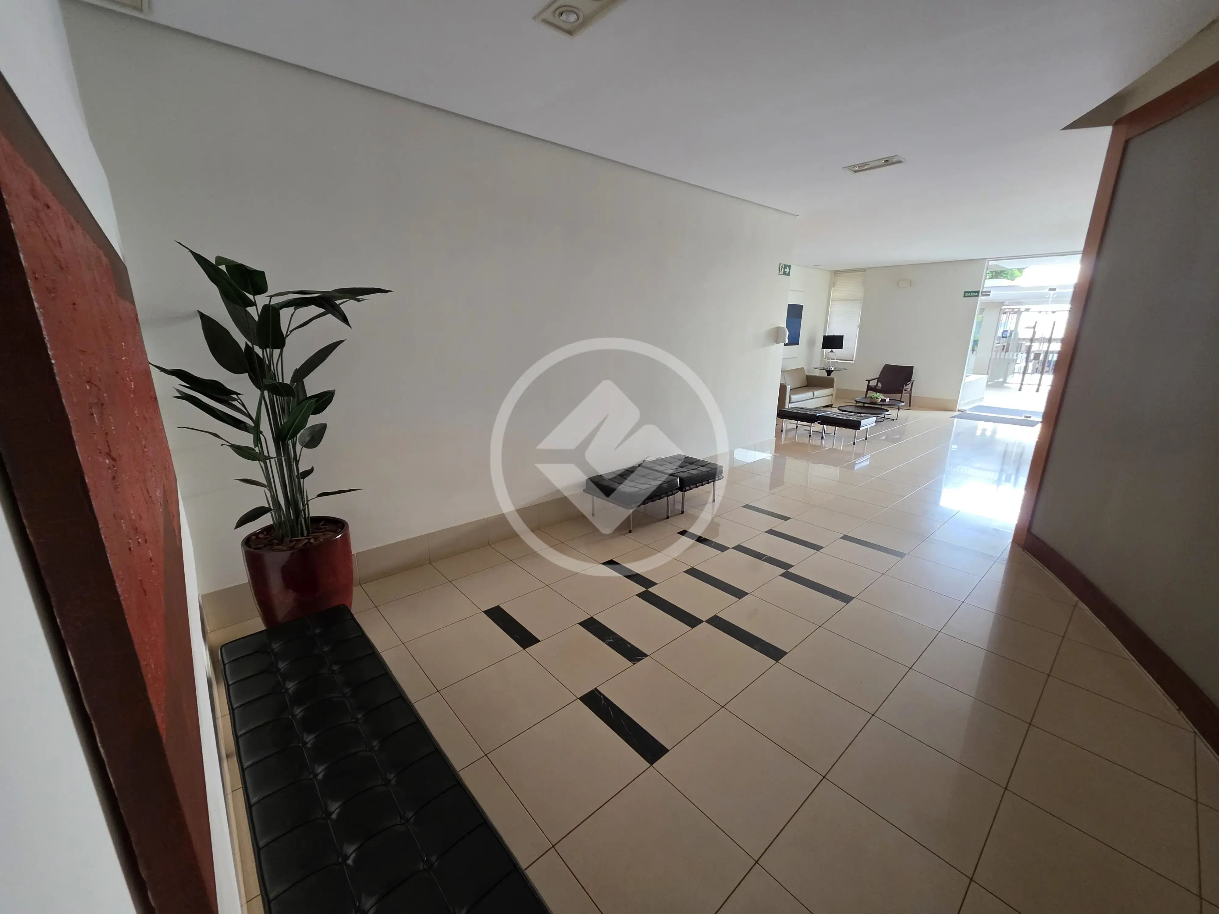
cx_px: 610
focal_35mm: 13
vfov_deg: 89.9
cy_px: 457
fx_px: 458
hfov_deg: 106.2
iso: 320
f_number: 1.9
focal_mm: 2.2
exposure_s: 1/60
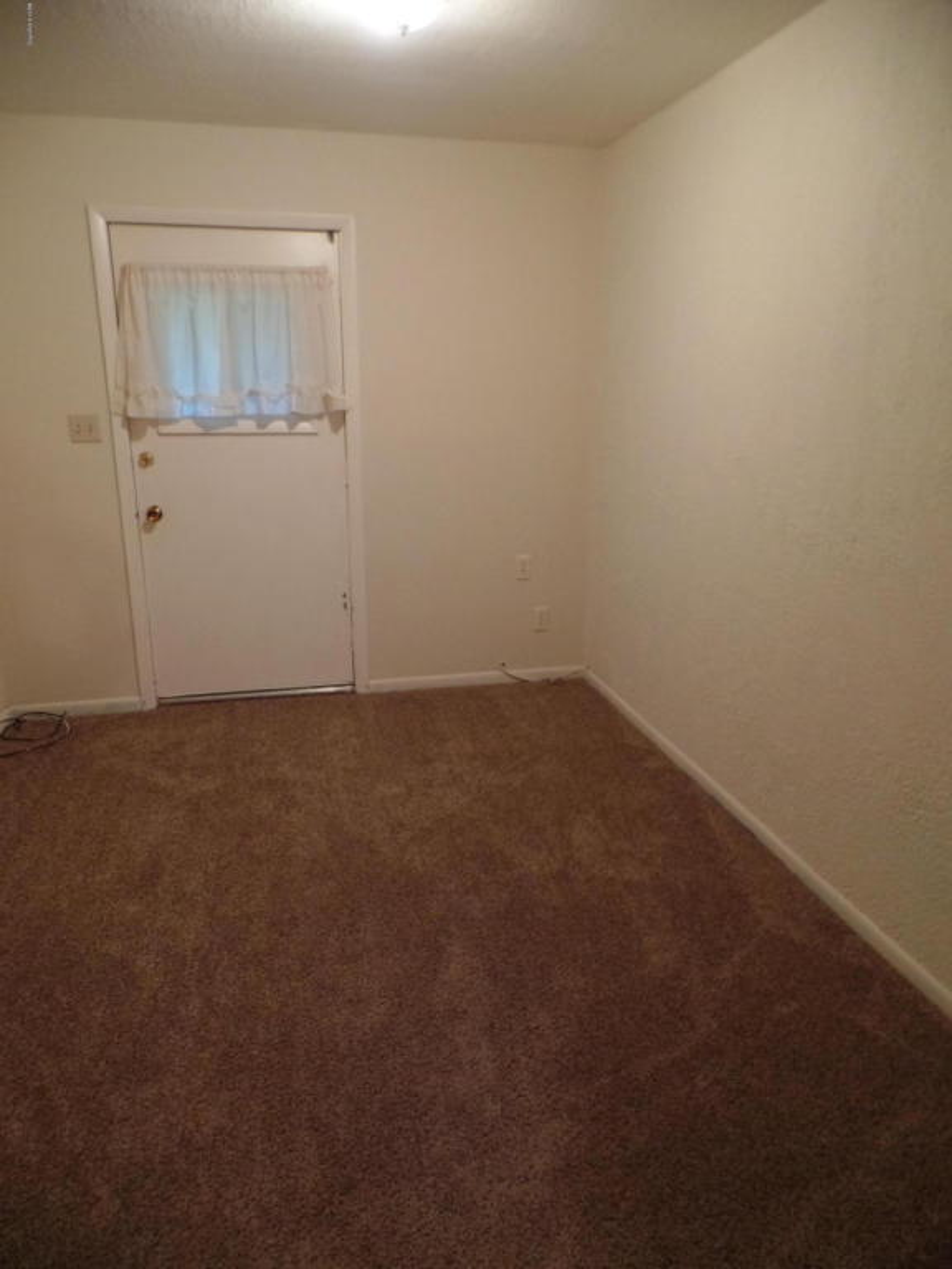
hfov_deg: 58.9
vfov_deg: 73.9
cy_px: 634
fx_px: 843
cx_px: 476
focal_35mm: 23
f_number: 2.8
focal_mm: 4.1
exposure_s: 1/15
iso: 400
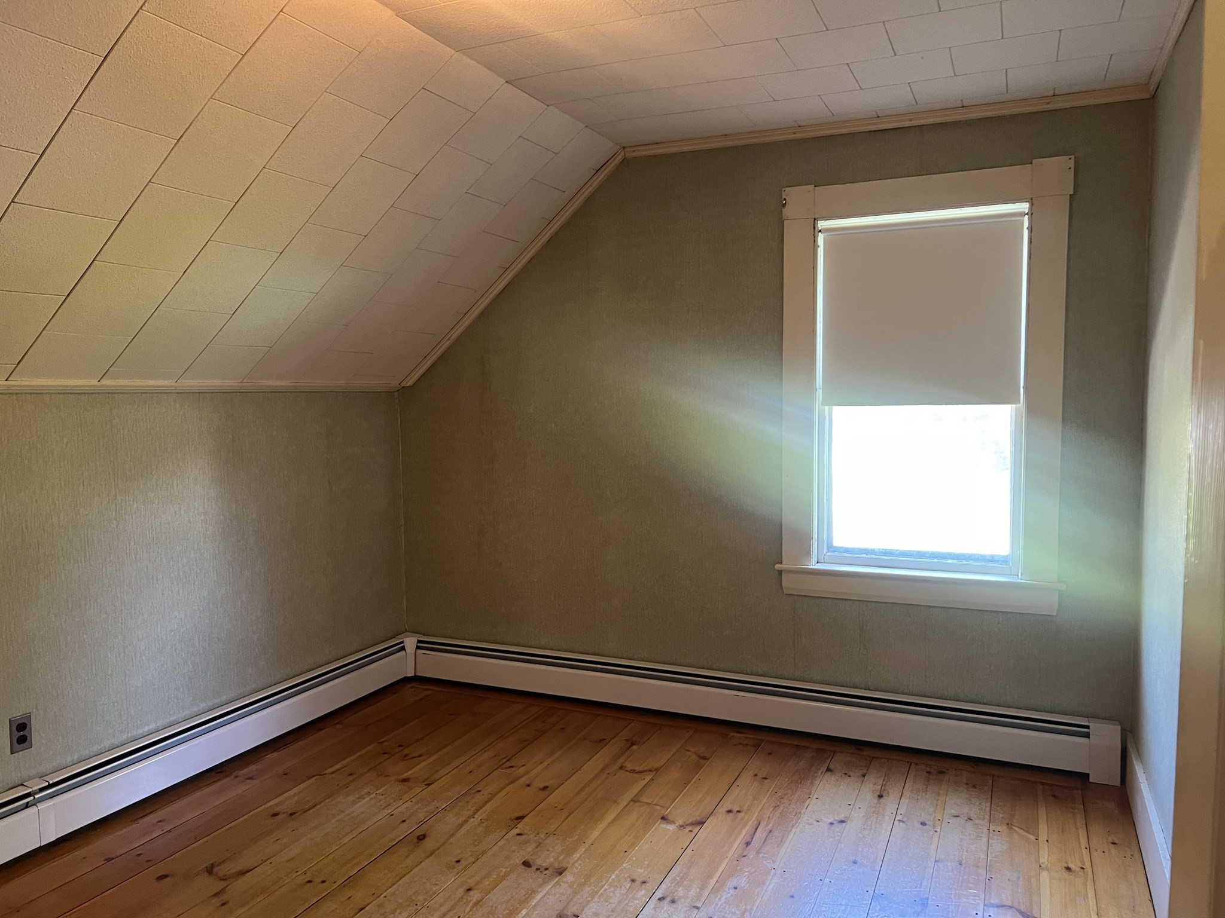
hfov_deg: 67.3
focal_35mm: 26
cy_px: 459
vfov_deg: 53.1
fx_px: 920
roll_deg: +1.5
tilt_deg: -3.6
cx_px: 612
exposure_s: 1/60
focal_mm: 5.7
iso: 250
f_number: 1.5
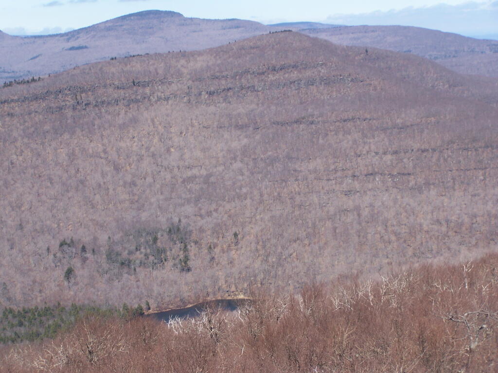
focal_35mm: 82
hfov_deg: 23.8
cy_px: 186
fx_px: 1180
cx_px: 249
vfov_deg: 18.0
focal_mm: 13.7
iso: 80
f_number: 3.2
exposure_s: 1/1000
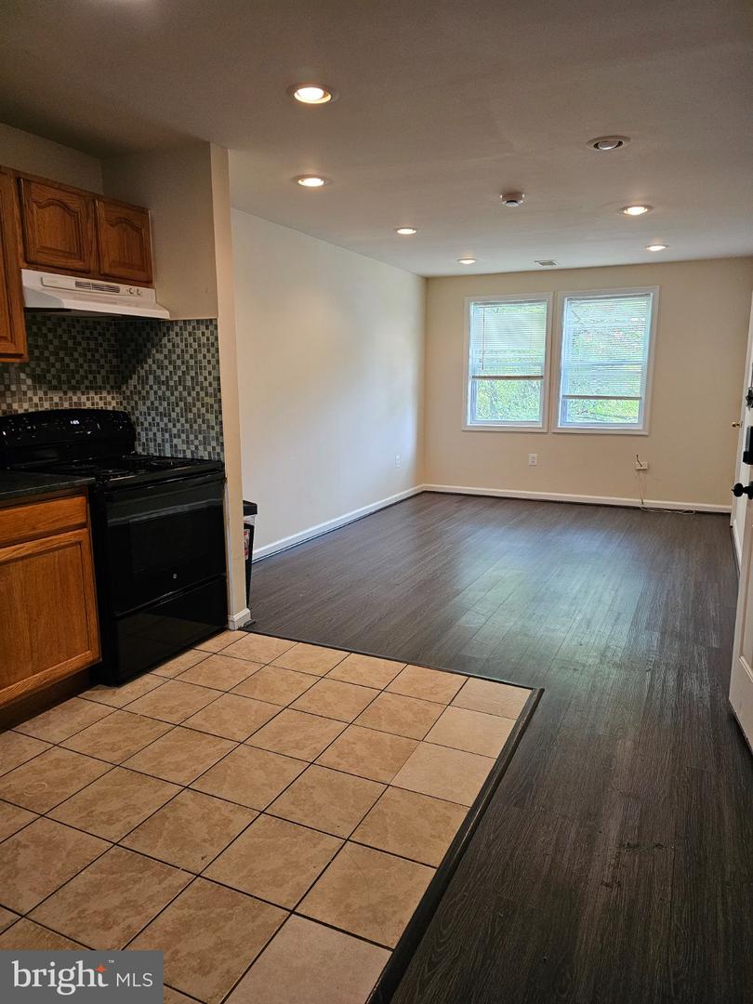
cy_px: 502
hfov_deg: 58.9
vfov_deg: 73.9
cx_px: 376
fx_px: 667
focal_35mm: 23
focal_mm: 6.3
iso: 320
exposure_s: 1/120
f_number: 1.7
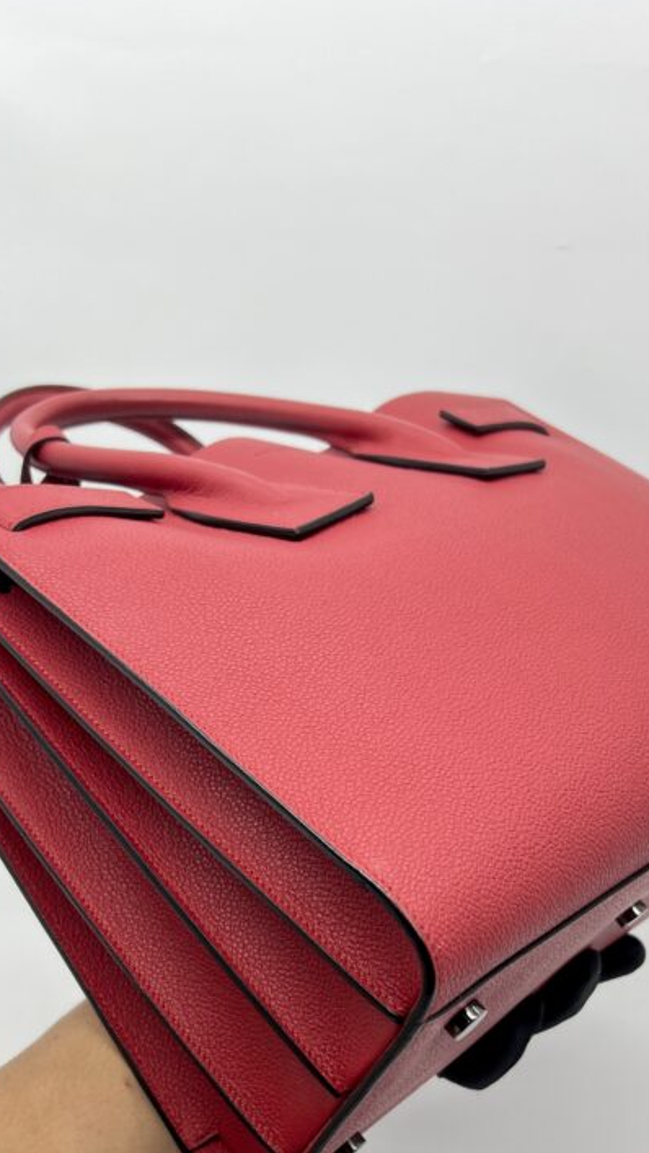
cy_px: 815
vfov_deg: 48.1
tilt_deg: -29.8
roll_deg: -1.4
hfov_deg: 28.9
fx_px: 1254
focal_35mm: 41
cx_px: 398
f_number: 1.5
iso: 50
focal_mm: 5.7
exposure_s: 1/100
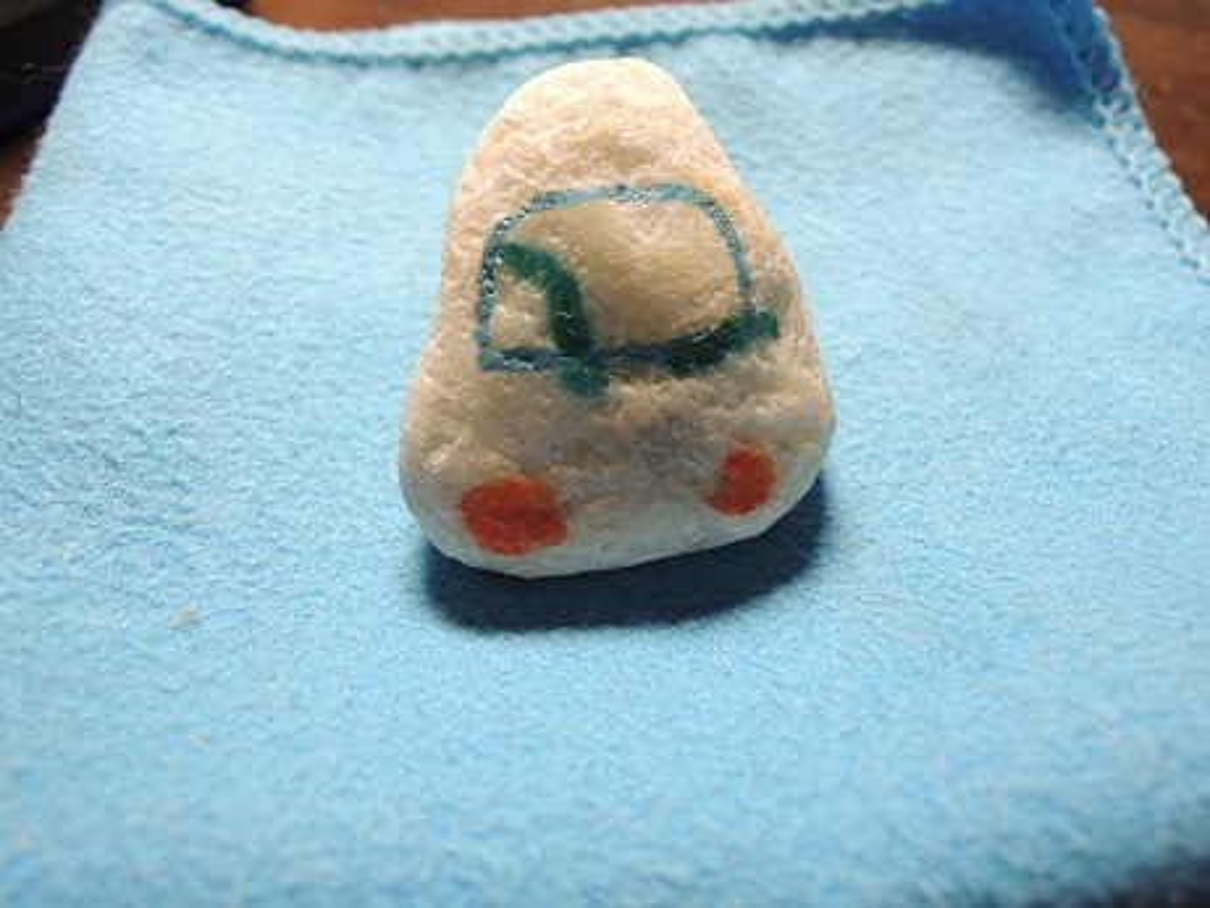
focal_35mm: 24
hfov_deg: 71.6
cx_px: 605
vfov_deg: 56.8
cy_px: 454
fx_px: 839
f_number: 2.8
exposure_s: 1/30
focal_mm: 4.3
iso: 110
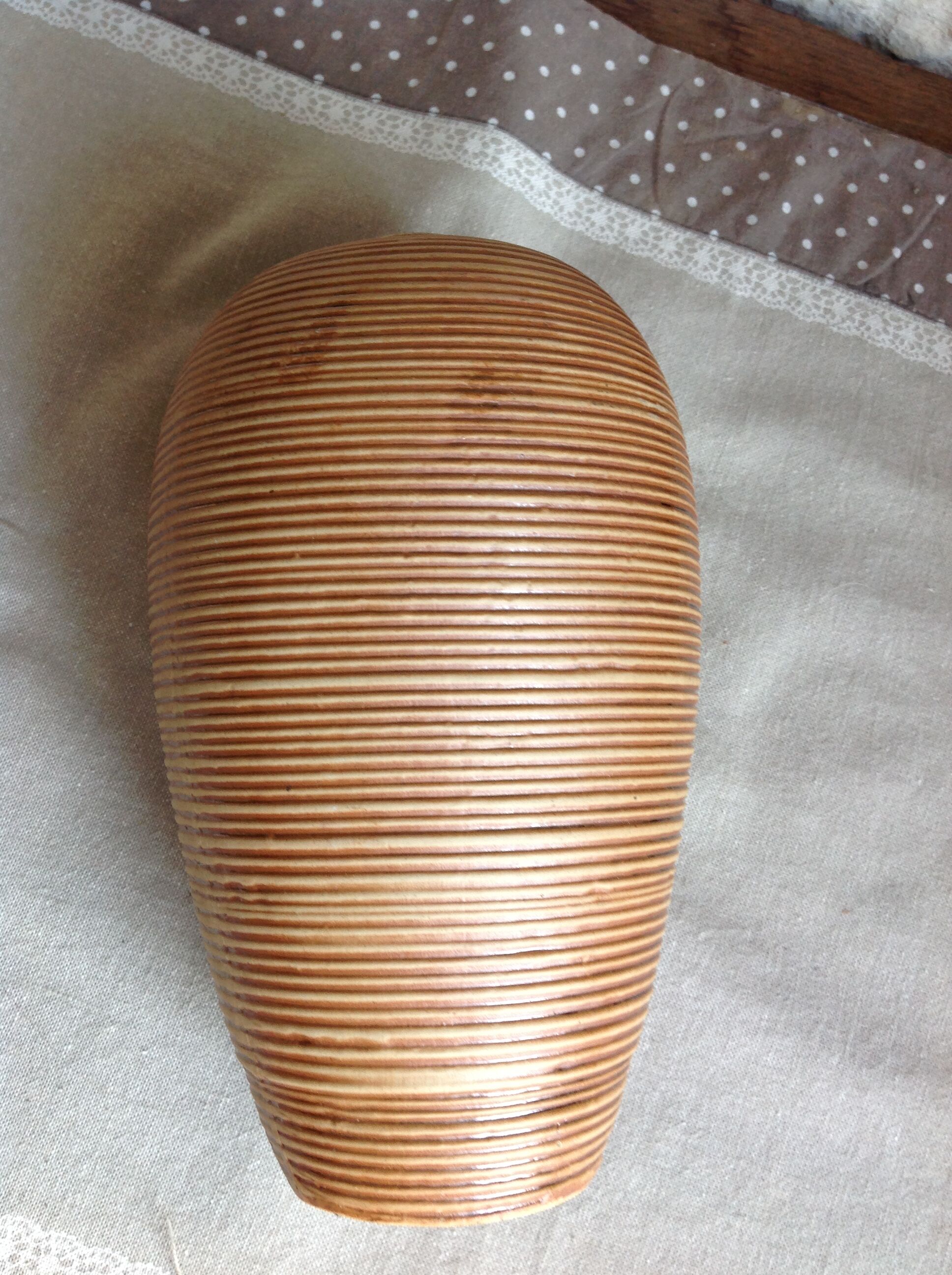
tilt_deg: -74.6
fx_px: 1287
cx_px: 476
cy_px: 638
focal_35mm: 35
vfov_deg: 52.7
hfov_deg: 40.6
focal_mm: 4.28
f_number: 2.4
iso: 50
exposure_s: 1/24
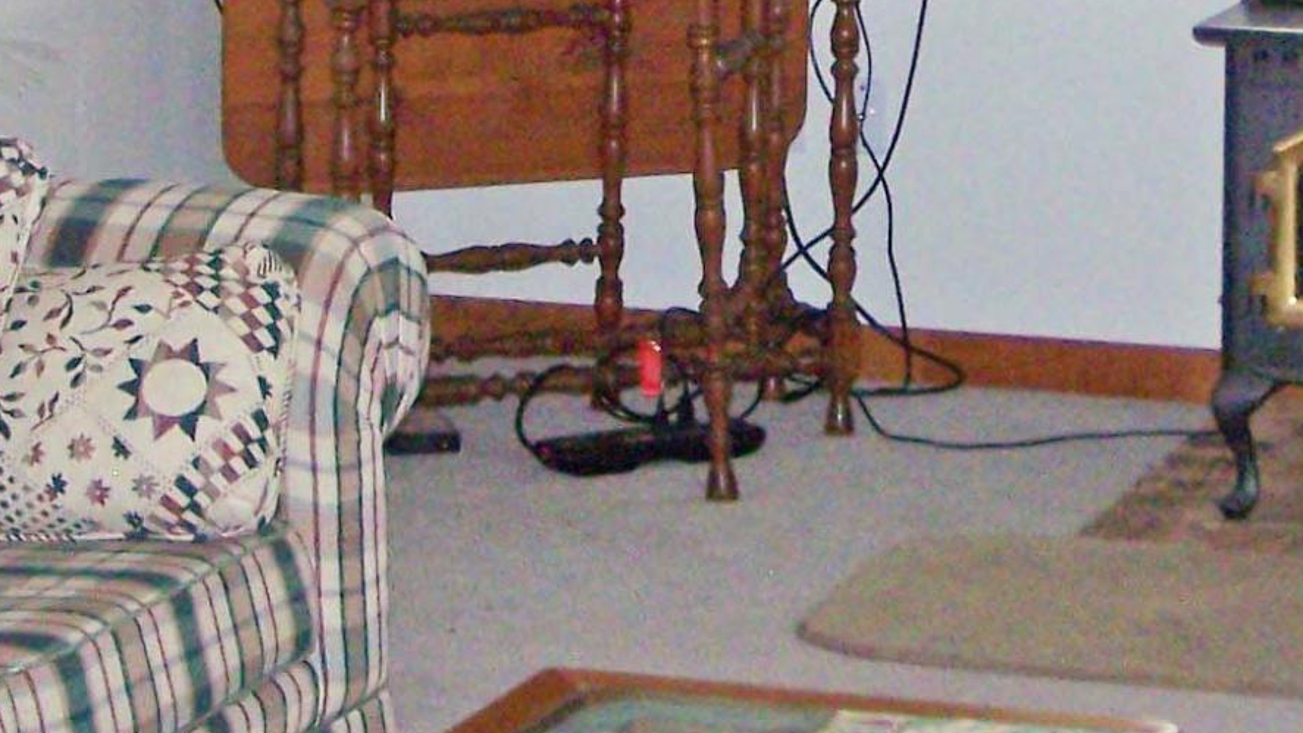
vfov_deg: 8.6
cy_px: -72
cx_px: 821
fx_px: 4837
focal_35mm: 140
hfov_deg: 15.3
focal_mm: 6.3
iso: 160
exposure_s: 1/60
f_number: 2.8
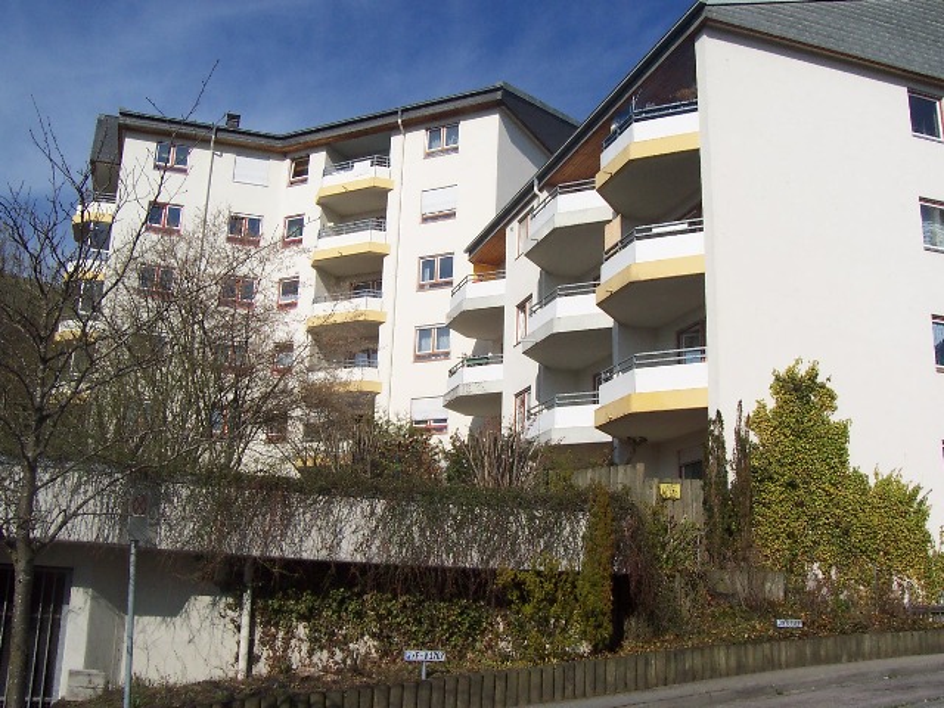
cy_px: 354
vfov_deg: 38.7
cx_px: 472
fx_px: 1009
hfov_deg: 50.1
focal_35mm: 37
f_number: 5.6
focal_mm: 5.6
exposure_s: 1/1000
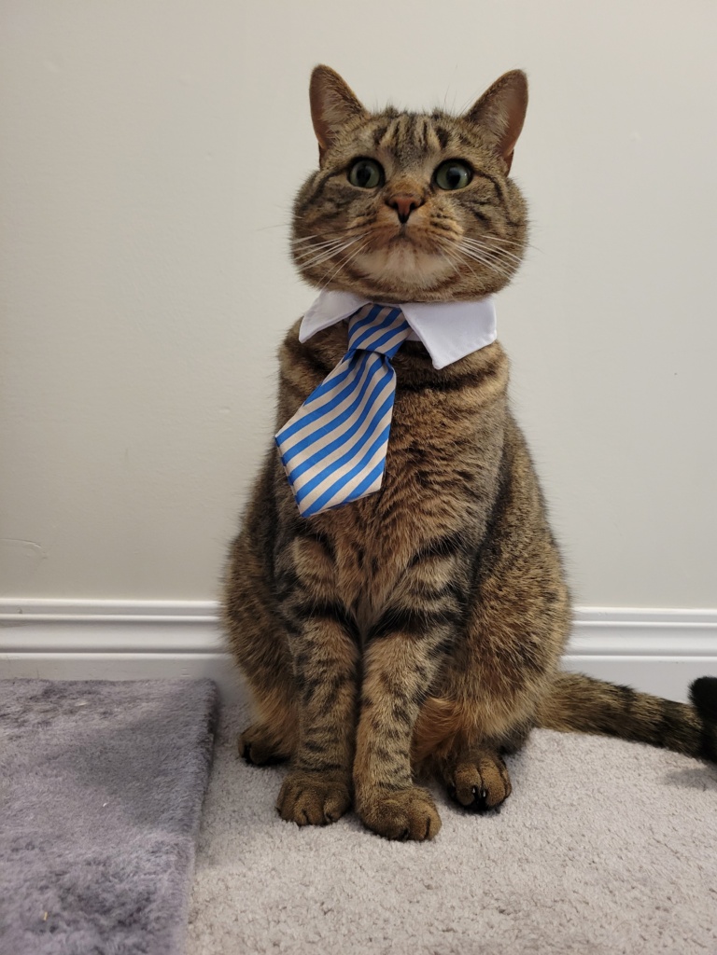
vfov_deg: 67.3
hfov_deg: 53.1
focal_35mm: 26
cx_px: 358
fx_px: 718
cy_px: 478
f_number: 1.8
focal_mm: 5.4
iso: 400
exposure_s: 1/40
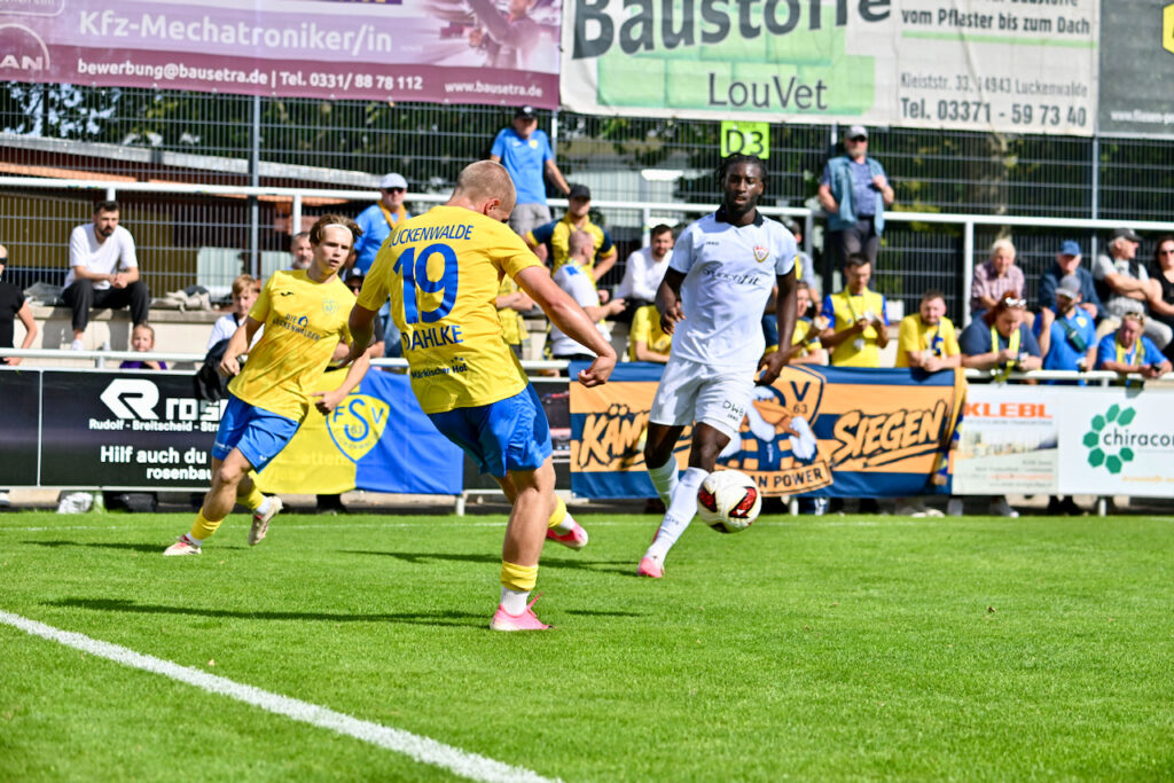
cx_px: 587
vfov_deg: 13.0
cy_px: 392
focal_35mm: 105
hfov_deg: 19.5
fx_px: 3424
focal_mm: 105
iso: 180
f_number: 4.8
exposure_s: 1/2000
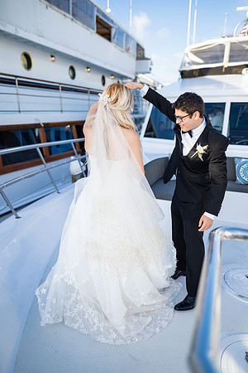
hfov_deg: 53.1
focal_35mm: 24
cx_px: 124
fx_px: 248
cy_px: 186
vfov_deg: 73.7
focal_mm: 24
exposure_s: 1/4000
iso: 160
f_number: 1.4
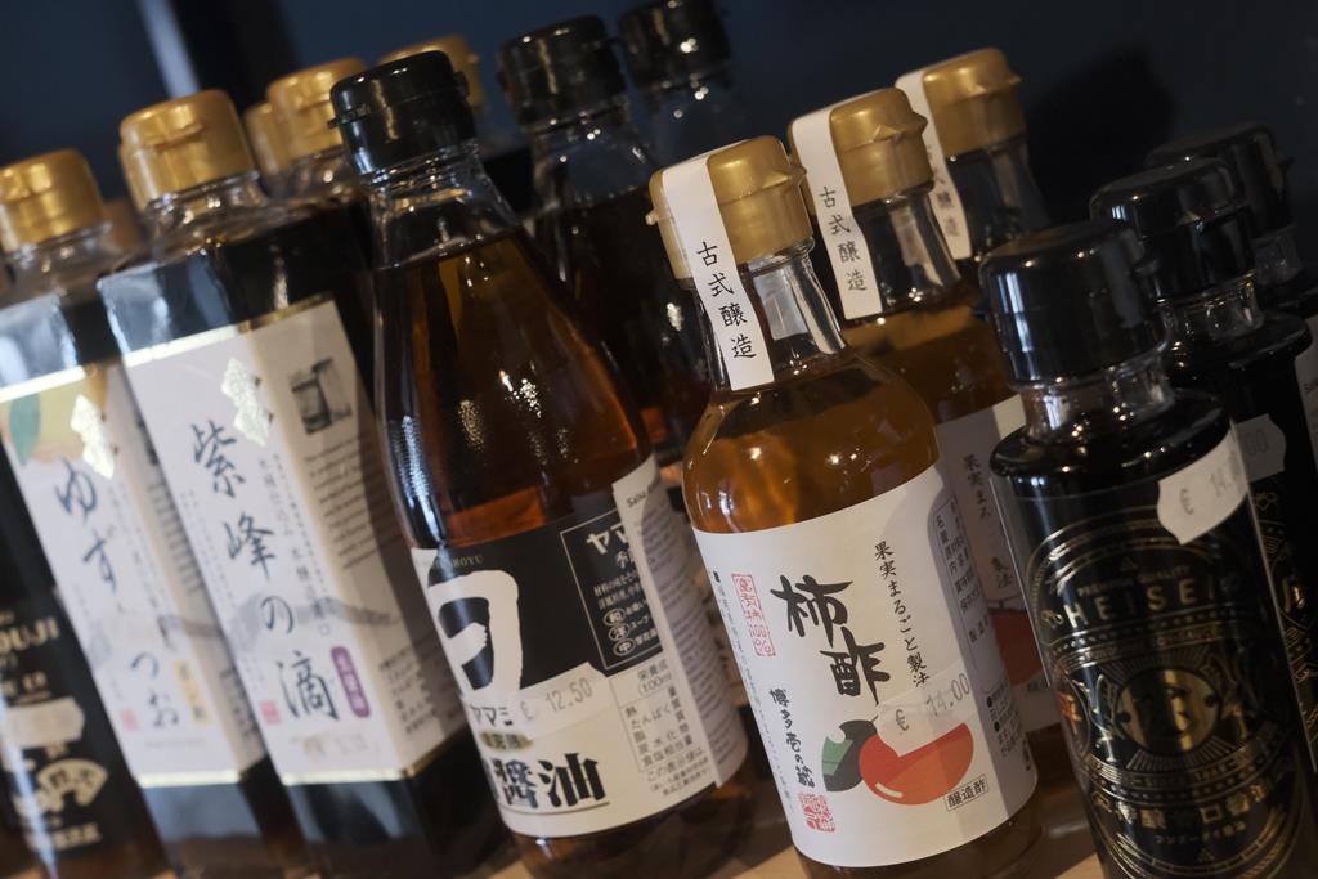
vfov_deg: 32.6
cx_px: 659
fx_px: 1501
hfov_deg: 47.4
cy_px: 440
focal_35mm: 41
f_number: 5
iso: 5000
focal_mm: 27
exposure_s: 1/60
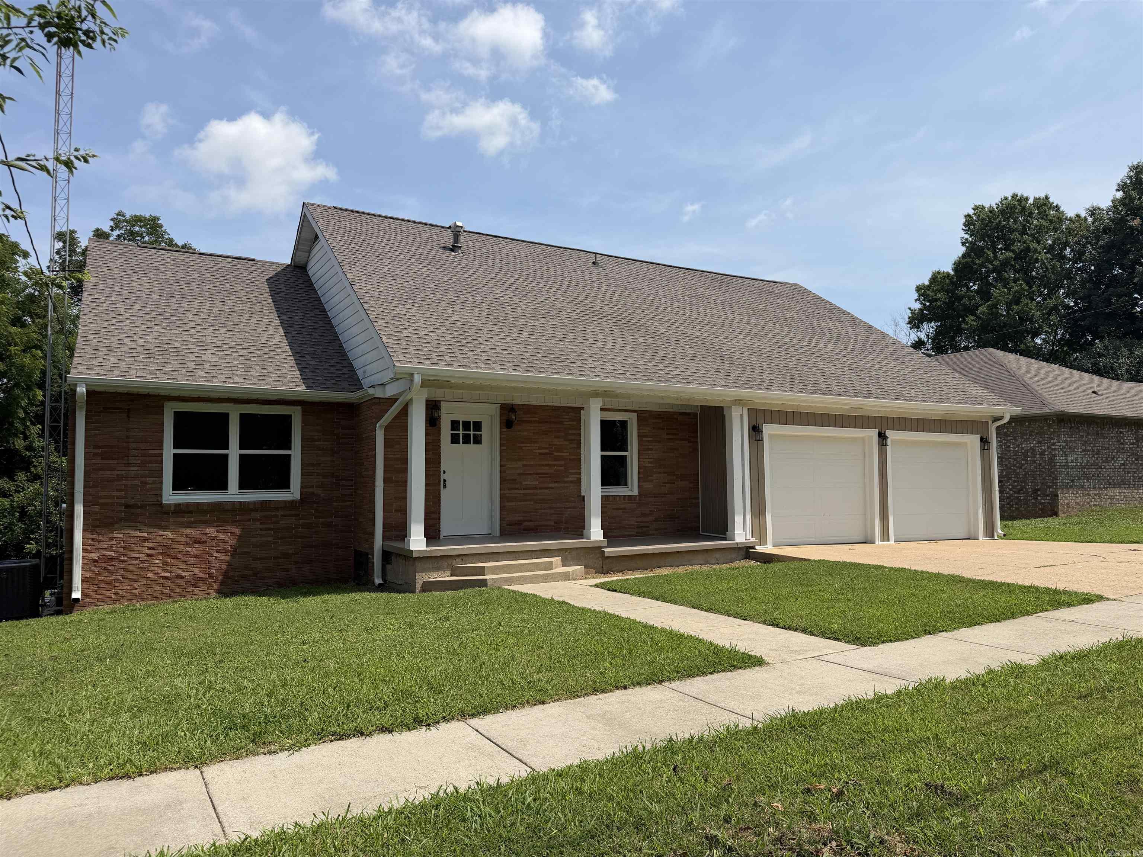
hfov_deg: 71.6
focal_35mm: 24
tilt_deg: +3.6
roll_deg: +1.1
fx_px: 792
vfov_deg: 56.8
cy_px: 428
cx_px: 572
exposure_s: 1/6173
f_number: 1.78
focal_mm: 6.76
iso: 80
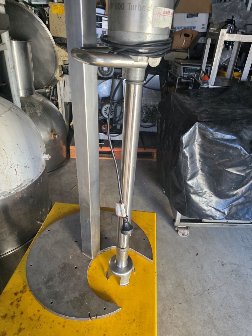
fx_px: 223
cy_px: 168
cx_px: 126
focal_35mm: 23
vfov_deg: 73.9
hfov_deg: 58.9
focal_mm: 6.3
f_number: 1.7
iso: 200
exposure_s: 1/100
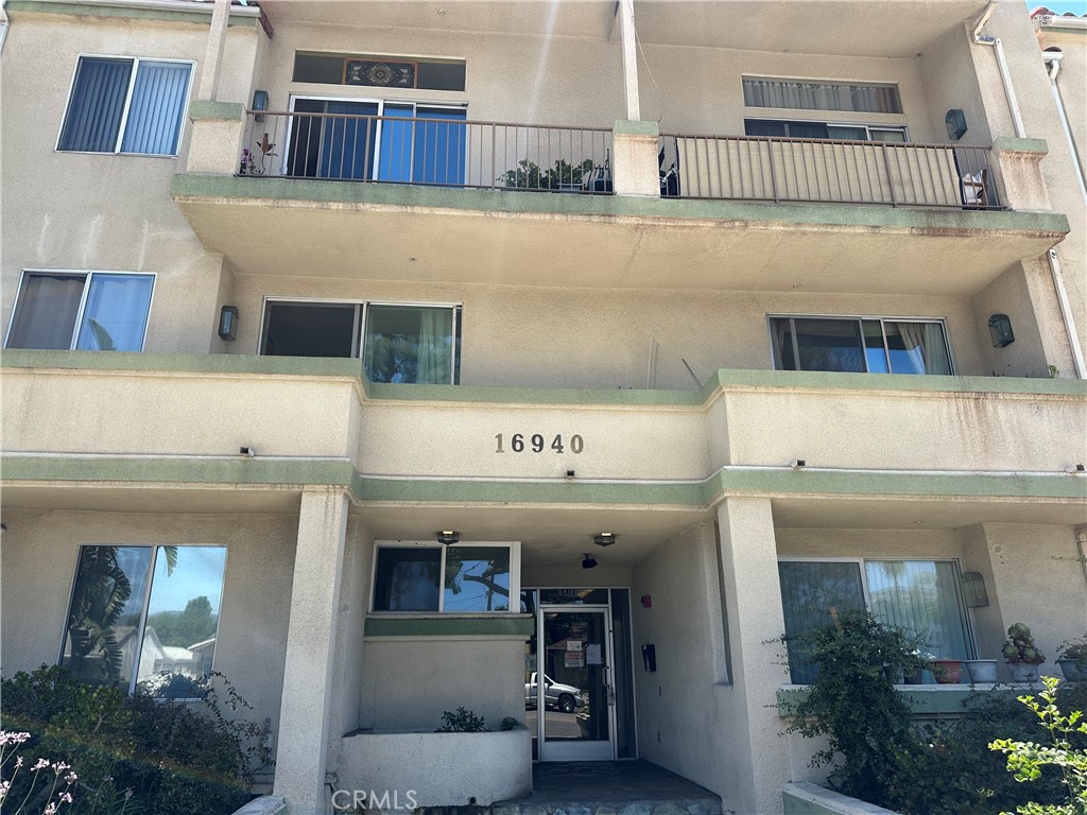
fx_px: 754
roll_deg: +0.5
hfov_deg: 71.6
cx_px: 544
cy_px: 408
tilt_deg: +18.6
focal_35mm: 24
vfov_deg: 56.8
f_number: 1.78
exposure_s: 1/1562
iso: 80
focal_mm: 6.86
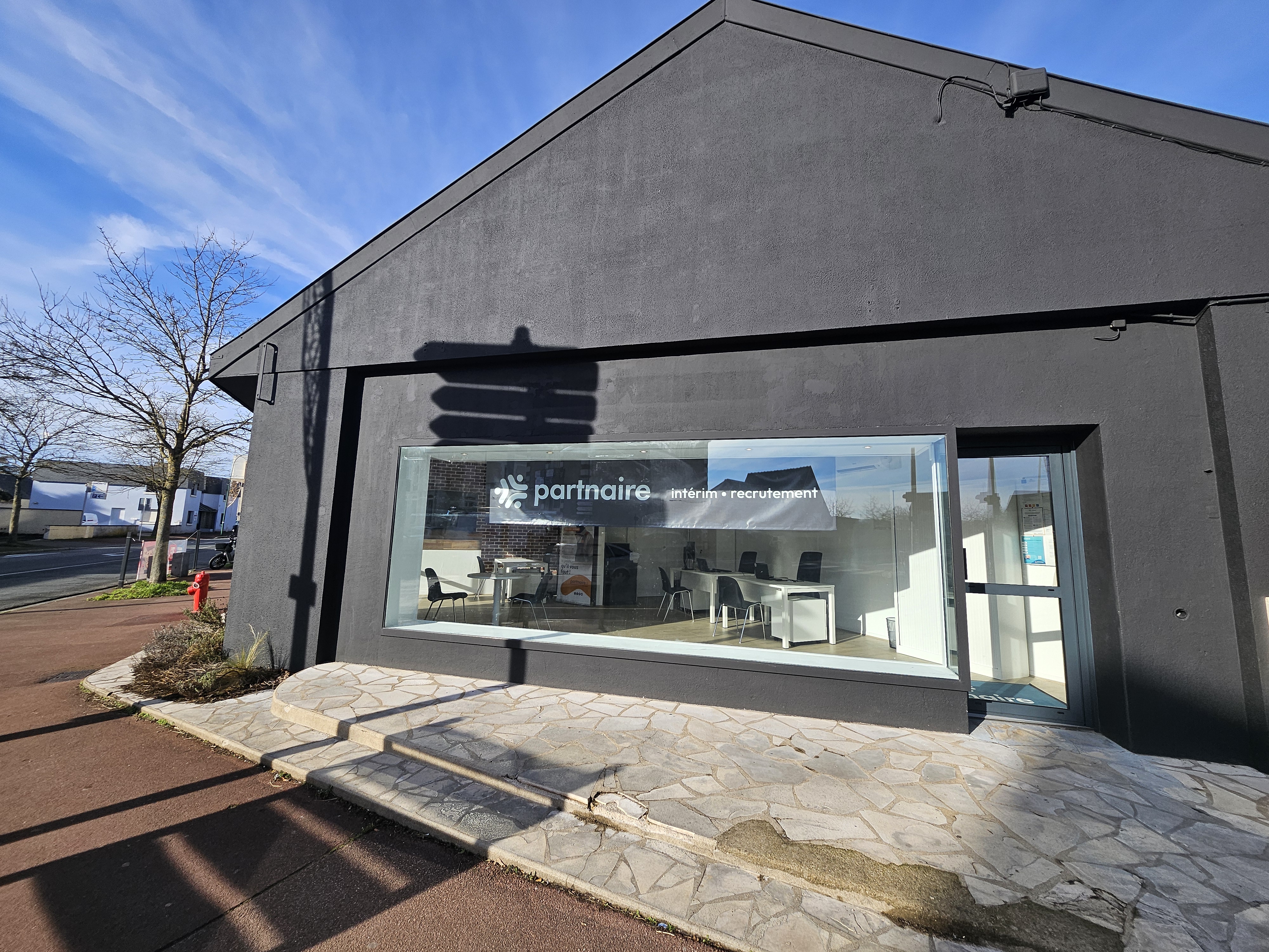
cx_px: 634
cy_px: 476
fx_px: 477
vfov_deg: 89.9
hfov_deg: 106.2
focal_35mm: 13
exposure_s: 1/728
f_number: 2.2
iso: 32
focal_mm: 1.7
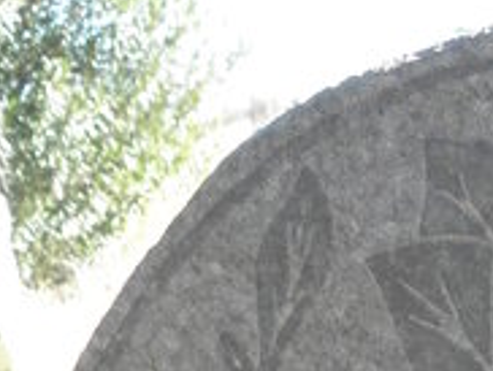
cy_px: 980
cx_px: 615
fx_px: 1626
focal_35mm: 114
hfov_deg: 16.4
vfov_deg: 10.5
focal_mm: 4.6
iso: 64
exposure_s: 1/50
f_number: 4.5
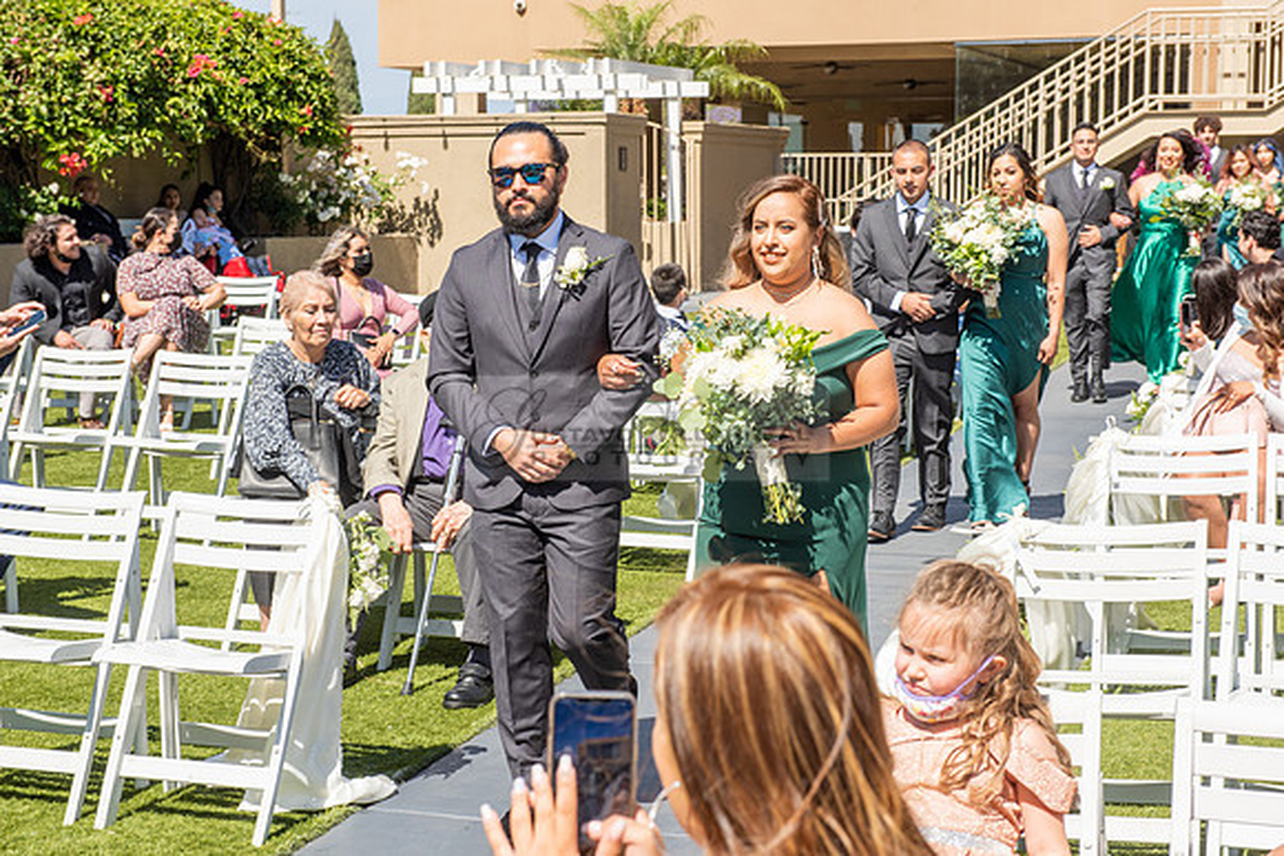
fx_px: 2497
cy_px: 428
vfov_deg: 19.5
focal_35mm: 70
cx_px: 642
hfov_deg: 28.8
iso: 100
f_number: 10
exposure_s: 1/250
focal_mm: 70
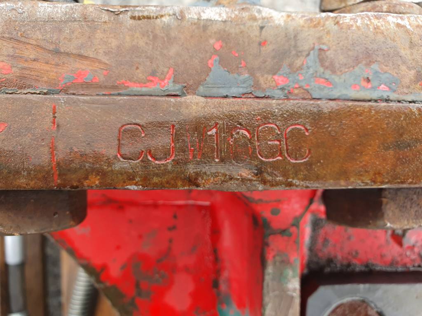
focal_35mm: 26
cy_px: 158
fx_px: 317
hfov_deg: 67.3
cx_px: 211
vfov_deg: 53.1
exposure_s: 1/100
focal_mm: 4.32
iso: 50
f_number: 2.4
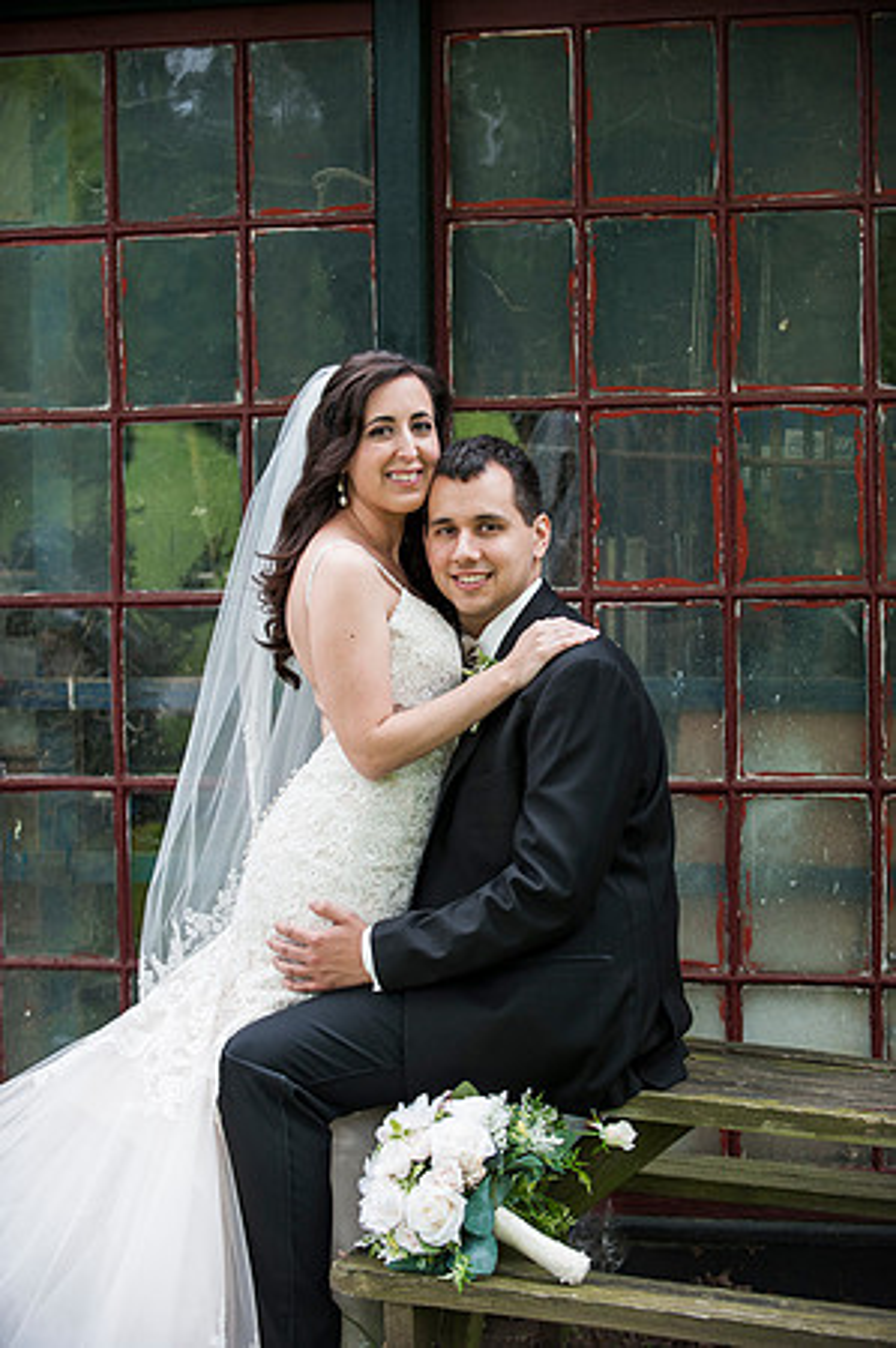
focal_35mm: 90
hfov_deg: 15.2
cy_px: 674
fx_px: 3368
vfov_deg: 22.6
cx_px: 448
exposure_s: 1/1000
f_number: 3.5
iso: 800
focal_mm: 90
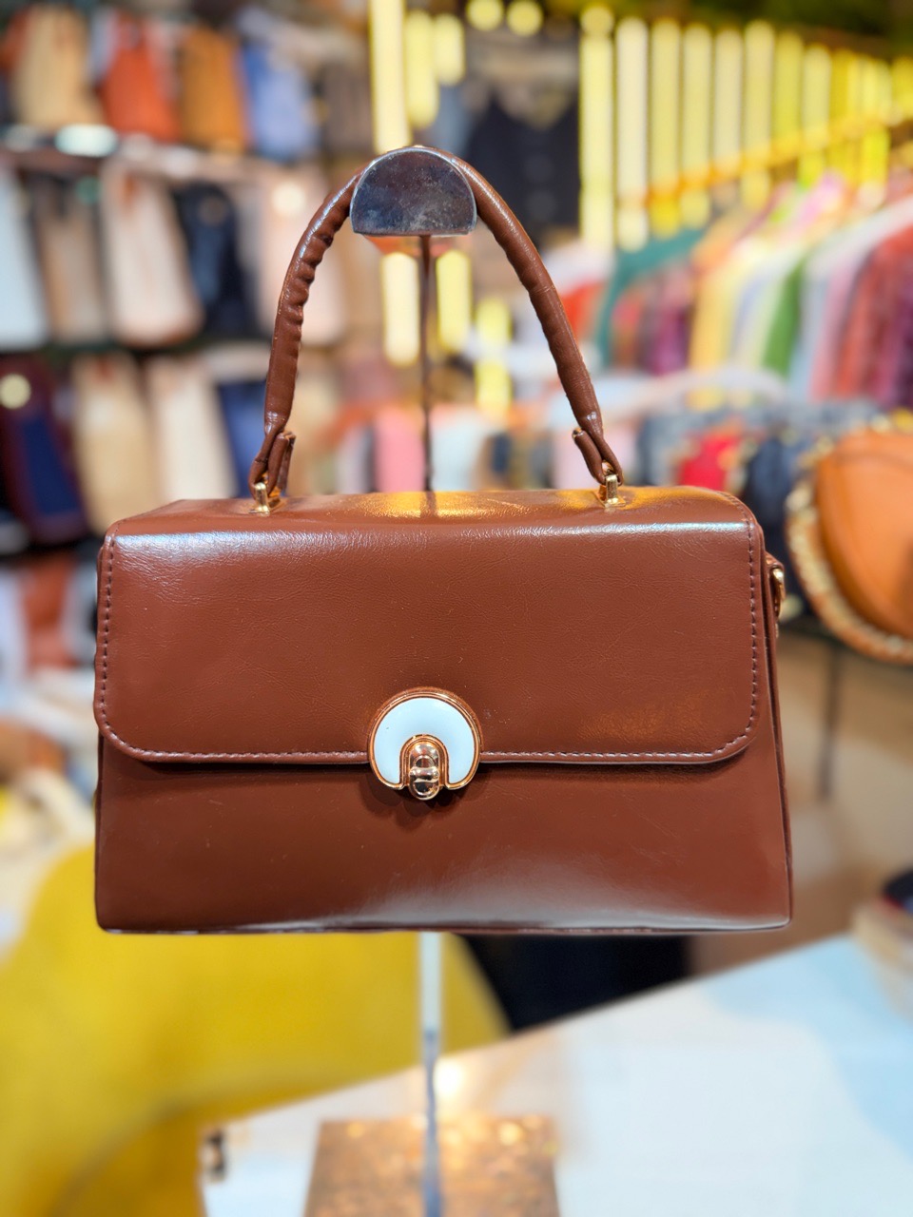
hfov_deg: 56.8
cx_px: 456
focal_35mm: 24
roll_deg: +1.9
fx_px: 844
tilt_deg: -13.3
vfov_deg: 71.6
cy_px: 608
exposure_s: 1/100
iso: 125
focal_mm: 6.76
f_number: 1.78
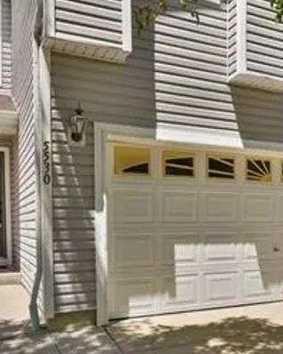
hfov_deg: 34.8
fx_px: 430
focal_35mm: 41
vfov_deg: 44.1
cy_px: 237
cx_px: 242
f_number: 8
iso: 250
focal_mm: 17
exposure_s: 1/125
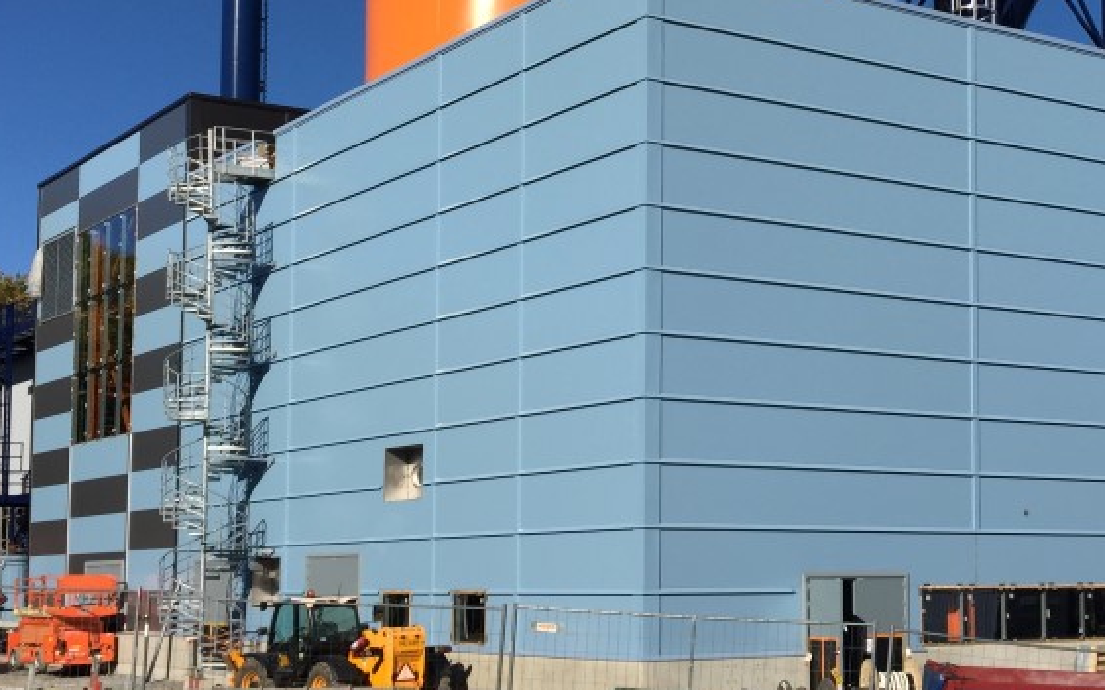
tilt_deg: +19.6
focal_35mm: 56
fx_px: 1686
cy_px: -51
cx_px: 667
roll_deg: +0.1
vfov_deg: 22.0
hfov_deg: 36.1
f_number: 2.2
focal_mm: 4.15
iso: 32
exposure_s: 1/2639
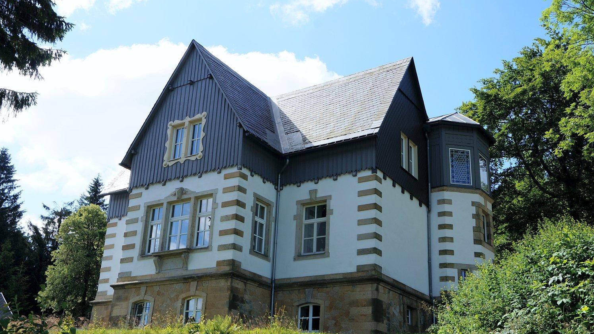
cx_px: 299
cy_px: 190
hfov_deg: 52.8
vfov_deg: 31.1
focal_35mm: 38
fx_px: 598
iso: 100
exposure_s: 1/100
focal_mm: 24
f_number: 11
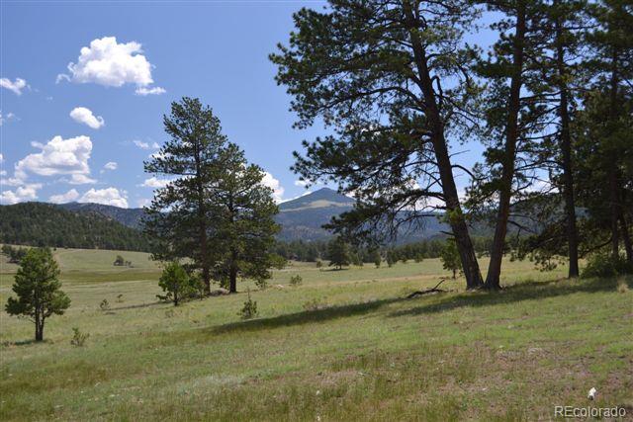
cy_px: 211
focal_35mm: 42
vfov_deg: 31.9
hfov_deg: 46.4
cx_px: 316
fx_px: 739
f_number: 5.6
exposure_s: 1/125
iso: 100
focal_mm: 28
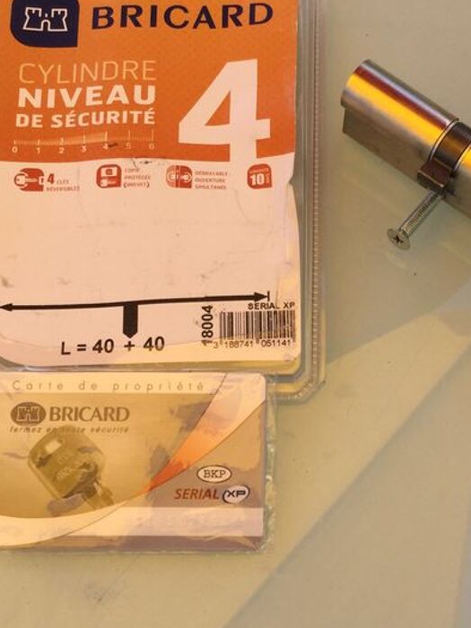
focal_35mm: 59
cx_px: 349
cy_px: 357
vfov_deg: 32.7
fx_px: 1070
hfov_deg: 24.6
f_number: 2.4
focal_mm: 3.3
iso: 25
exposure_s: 1/471
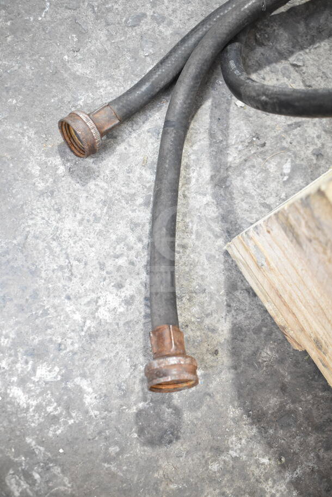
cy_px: 248
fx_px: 518
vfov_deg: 51.3
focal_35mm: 38
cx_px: 166
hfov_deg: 35.5
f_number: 4
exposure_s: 1/60
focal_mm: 25
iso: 1600
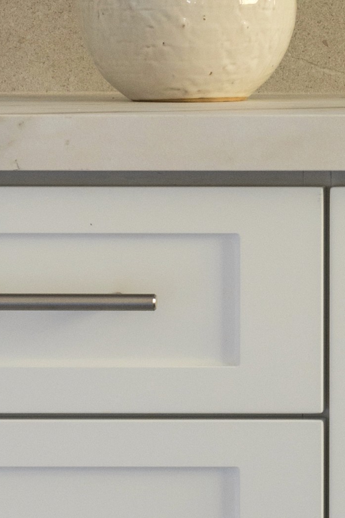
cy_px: 39
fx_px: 3449
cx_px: 781
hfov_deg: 5.6
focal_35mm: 240
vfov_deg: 8.5
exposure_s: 1/4
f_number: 9
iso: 400
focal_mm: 36
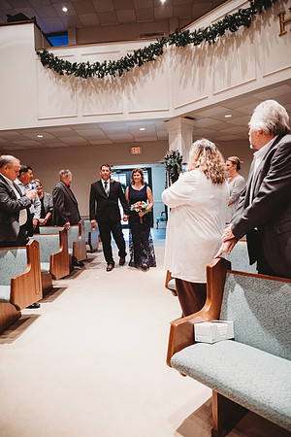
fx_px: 291
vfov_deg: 73.7
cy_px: 218
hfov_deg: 53.1
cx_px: 146
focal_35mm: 24
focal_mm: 24
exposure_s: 1/125
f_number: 4
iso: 2000
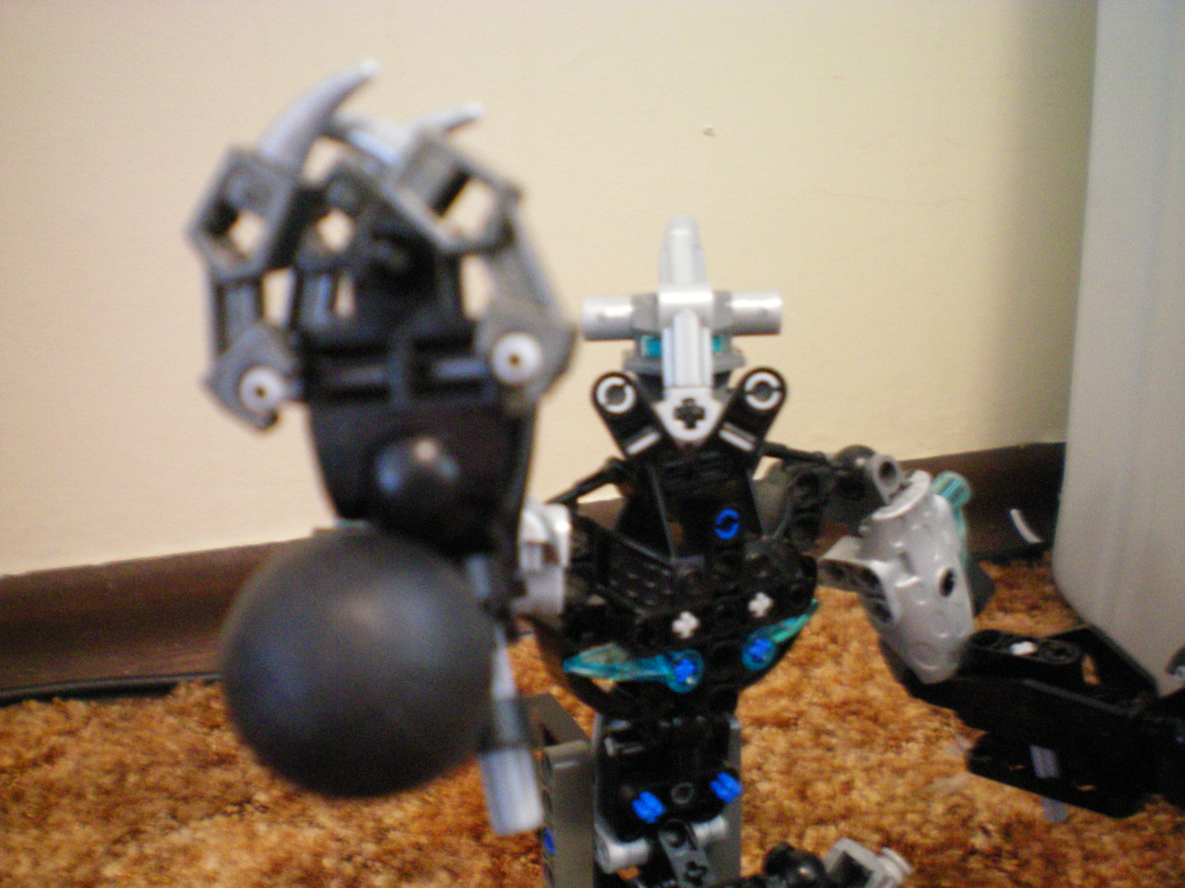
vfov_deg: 37.7
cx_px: 592
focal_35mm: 38
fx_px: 1301
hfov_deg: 49.0
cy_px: 444
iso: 400
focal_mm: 6.3
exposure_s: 1/2.5
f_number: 3.1
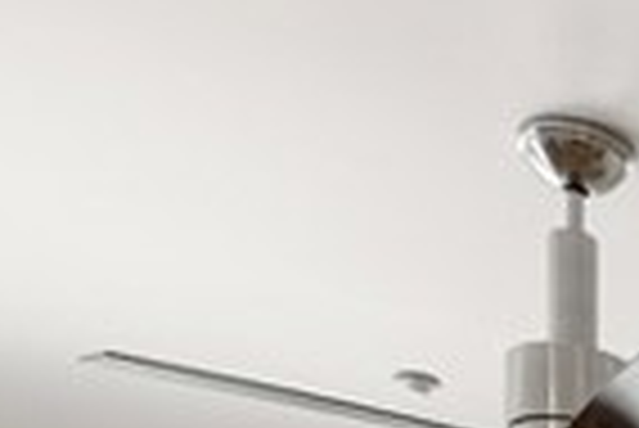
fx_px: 2043
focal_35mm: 115
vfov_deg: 9.4
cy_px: 1277
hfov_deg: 13.8
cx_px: 1436
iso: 320
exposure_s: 1/1.25
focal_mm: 16
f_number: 9
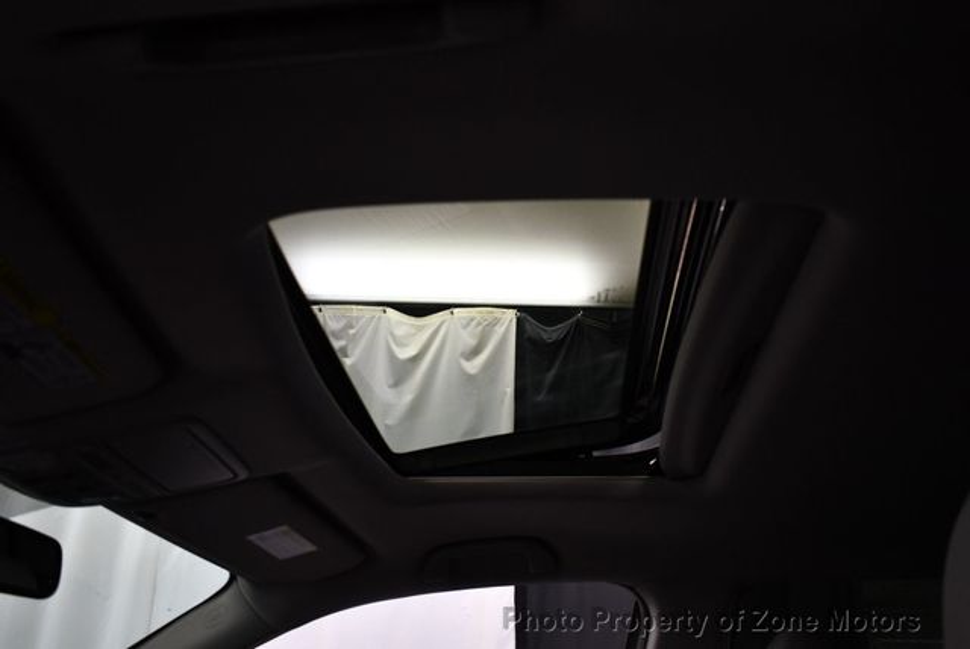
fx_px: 971
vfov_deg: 36.9
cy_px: 324
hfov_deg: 53.1
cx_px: 485
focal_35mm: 36
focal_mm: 18
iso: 800
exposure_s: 1/160
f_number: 3.5
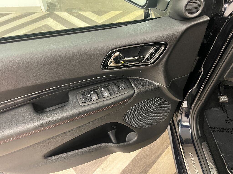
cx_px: 116
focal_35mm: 26
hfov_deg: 67.3
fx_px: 175
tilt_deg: -49.0
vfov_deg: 53.1
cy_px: 87
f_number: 1.5
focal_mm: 5.7
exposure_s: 1/40
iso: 500
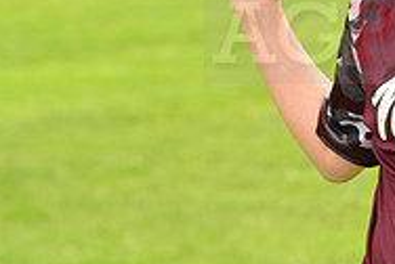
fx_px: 2912
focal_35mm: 265
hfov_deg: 7.6
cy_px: 22
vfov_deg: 5.2
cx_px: 557
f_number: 5
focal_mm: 86
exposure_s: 1/250
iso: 100
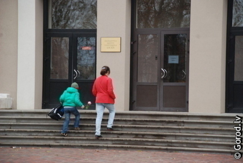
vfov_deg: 8.7
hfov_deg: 13.0
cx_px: 122
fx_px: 1065
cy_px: 82
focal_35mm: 158
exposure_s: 1/125
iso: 1000
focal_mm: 105
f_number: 5.6
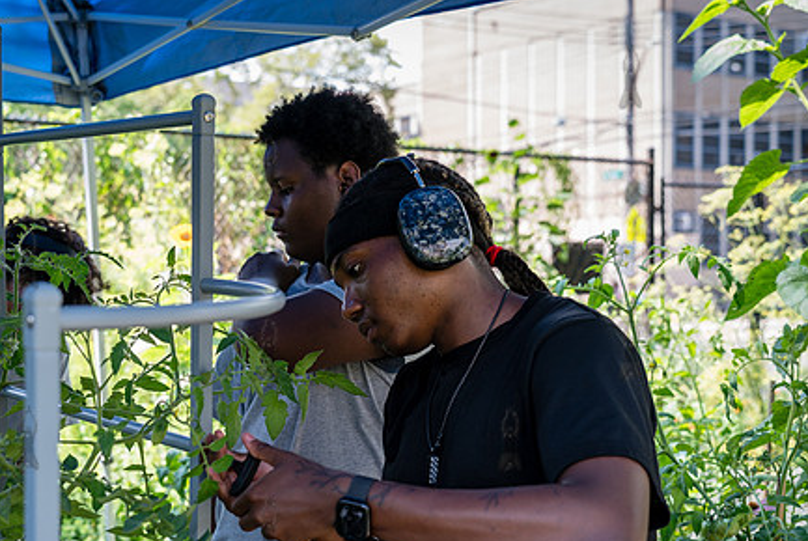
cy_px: 314
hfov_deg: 37.4
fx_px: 1169
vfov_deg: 26.0
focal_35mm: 52
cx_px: 224
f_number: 3.2
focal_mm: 35
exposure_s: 1/320
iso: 200
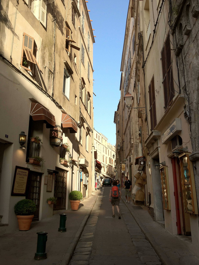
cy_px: 132
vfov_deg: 52.6
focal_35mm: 35
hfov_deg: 40.7
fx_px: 268
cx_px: 100
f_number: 2.4
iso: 64
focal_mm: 4.28
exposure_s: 1/587
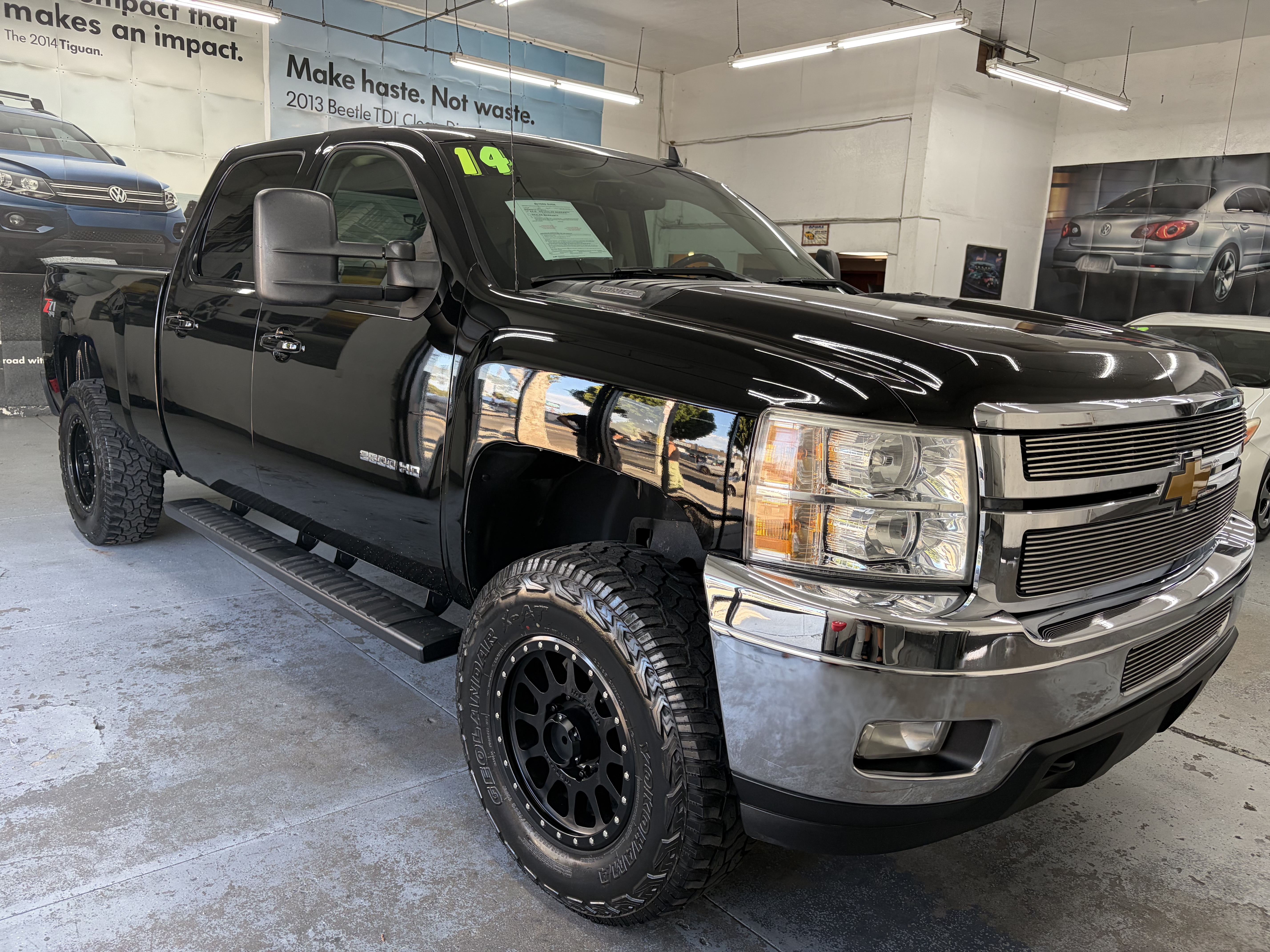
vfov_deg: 53.1
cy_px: 476
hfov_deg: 67.3
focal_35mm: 26
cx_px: 635
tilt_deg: -12.0
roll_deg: -2.7
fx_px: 954
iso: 125
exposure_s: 1/120
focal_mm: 5.96
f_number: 1.6
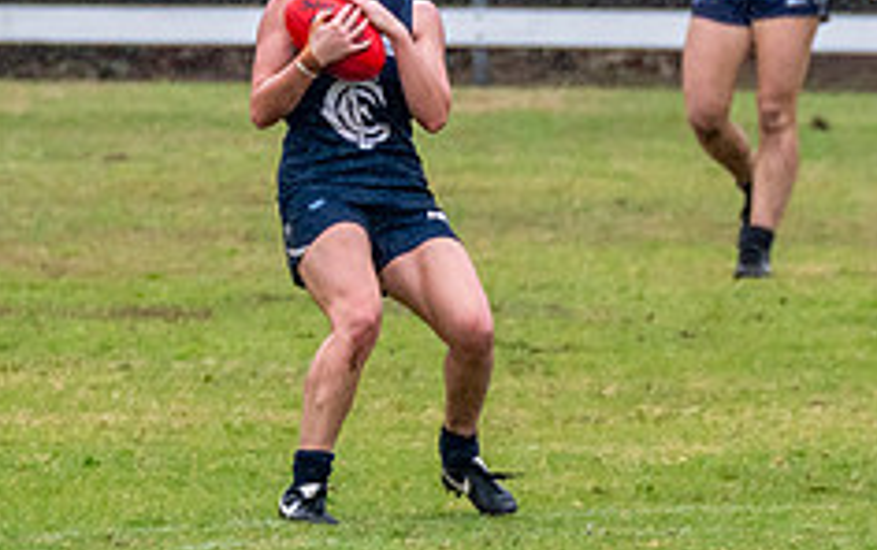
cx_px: 262
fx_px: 44929
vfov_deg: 0.7
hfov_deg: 1.1
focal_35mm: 1878
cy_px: 77
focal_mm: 450
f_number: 7.1
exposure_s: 1/1600
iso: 1250
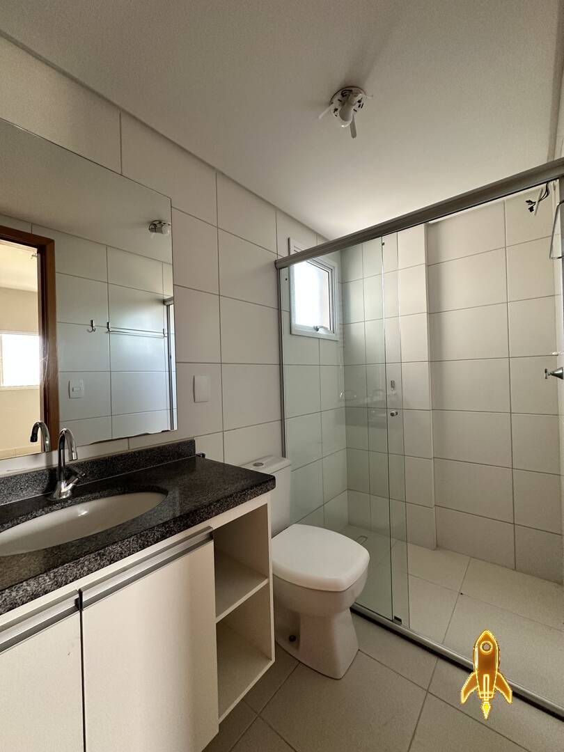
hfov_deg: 85.7
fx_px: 304
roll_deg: +1.0
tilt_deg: +1.5
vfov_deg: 102.1
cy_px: 376
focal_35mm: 14
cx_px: 282
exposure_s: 1/99
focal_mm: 2.22
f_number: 2.2
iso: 250
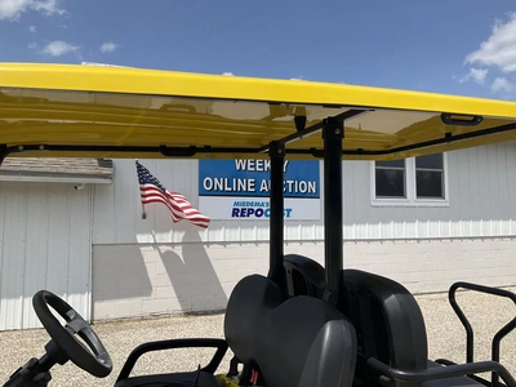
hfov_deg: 61.7
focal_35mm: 29
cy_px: 194
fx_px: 432
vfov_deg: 48.2
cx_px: 258
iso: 25
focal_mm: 3
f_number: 1.8
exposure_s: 1/2427
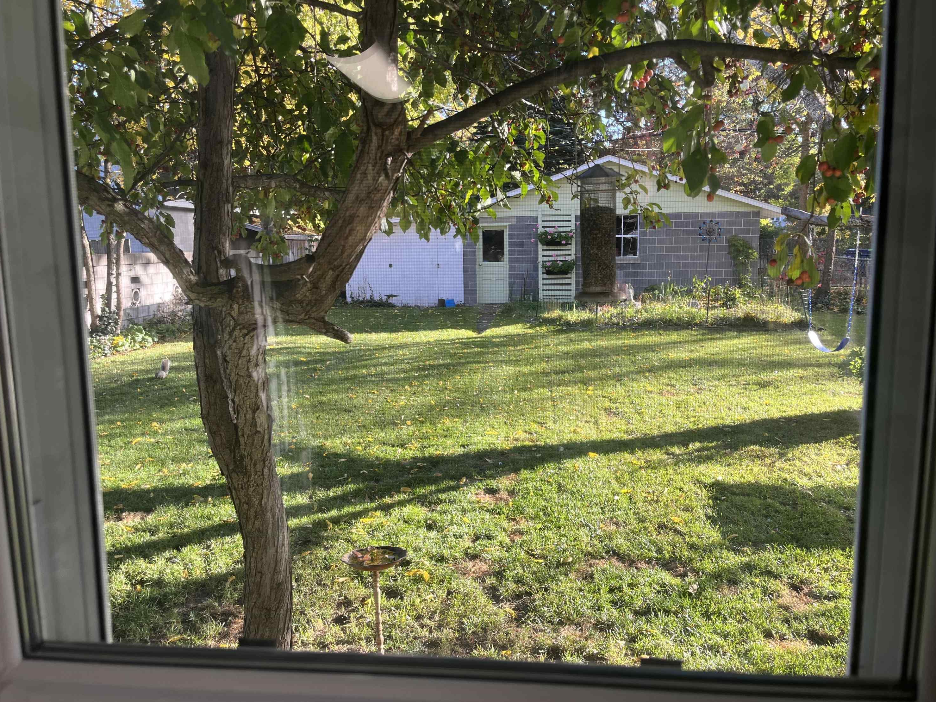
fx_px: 730
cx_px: 459
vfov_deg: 51.4
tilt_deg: -7.8
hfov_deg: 65.3
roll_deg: +0.5
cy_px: 339
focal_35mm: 27
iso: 40
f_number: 1.6
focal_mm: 5.1
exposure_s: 1/122
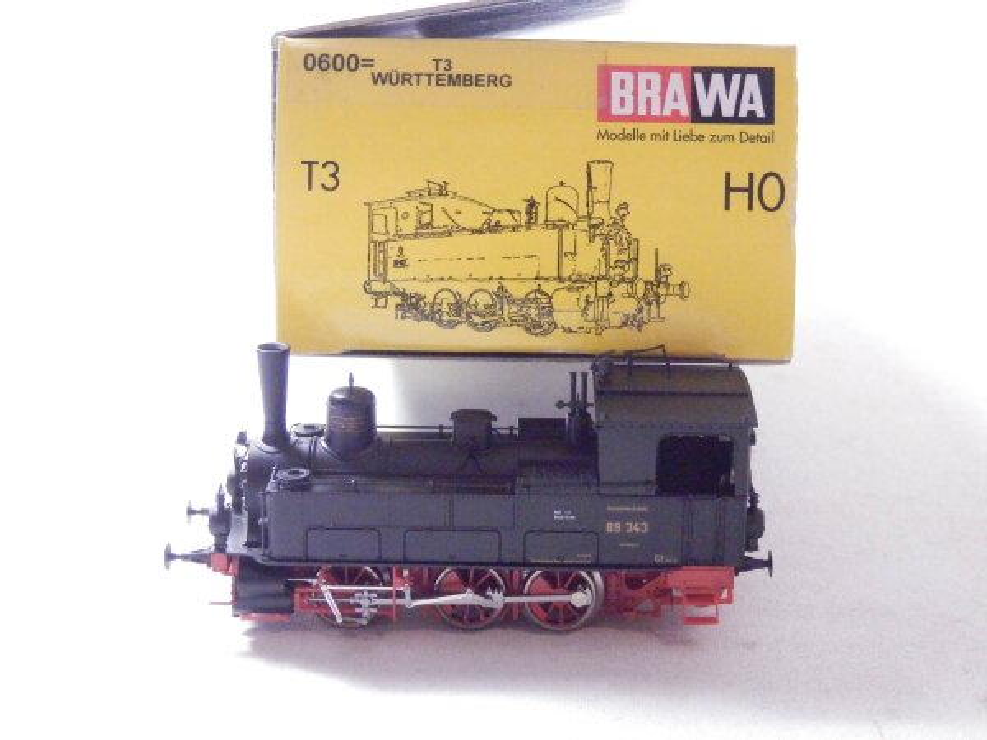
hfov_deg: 29.4
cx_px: 494
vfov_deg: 22.3
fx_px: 1882
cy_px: 370
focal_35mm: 66
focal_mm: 11.9
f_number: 4.4
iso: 2000
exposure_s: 1/160
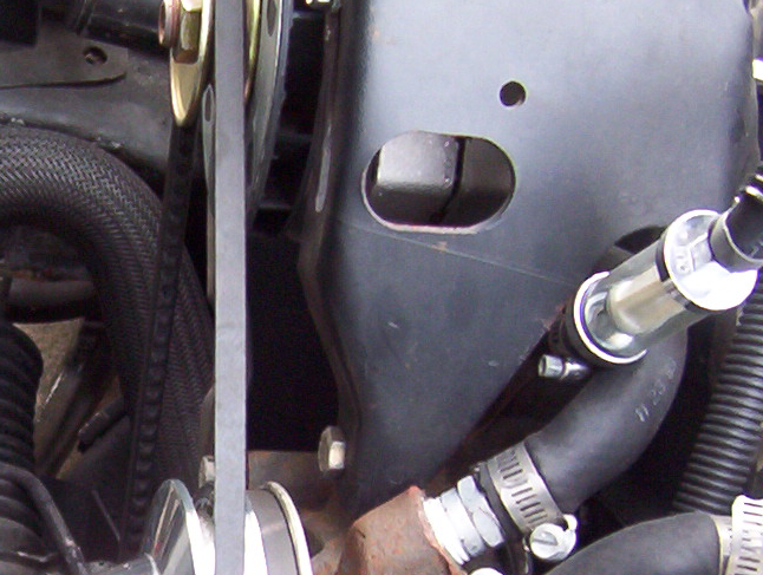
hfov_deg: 20.8
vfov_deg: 16.1
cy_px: 517
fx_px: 2010
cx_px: 8
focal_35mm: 91
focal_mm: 5.54
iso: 100
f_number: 2.76
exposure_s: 1/54.7
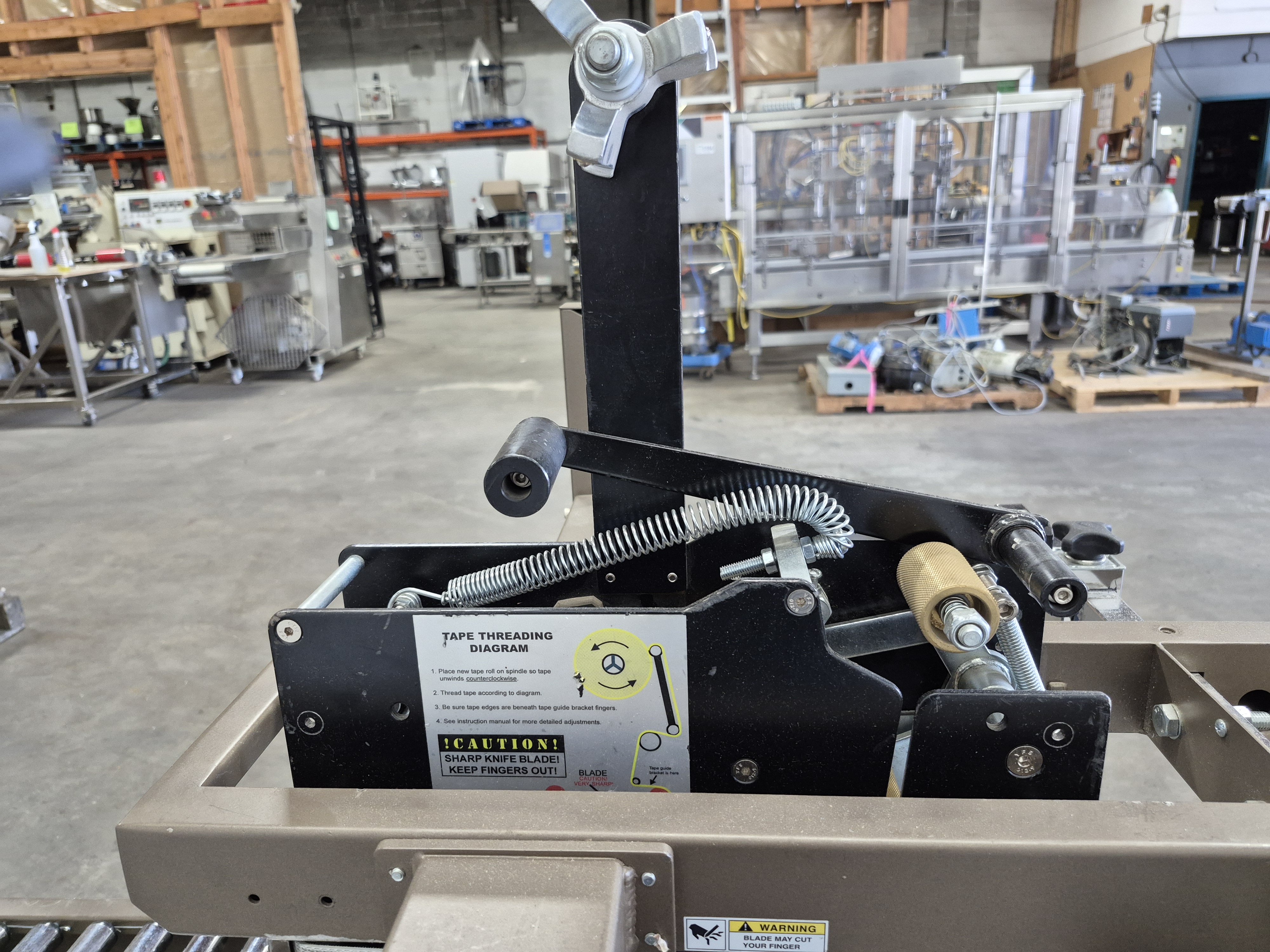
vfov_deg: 58.9
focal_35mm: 23
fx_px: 844
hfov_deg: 73.9
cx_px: 635
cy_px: 476
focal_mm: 5.4
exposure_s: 1/120
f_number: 1.8
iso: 640
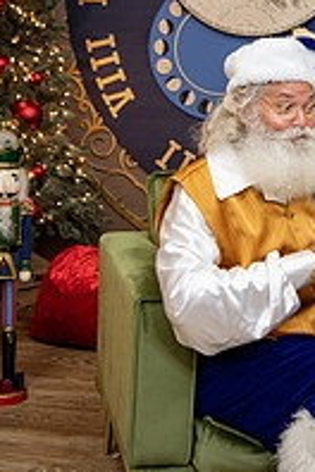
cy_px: 129
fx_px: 1194
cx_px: 313
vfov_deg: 22.2
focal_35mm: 91
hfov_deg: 14.8
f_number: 5
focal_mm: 40
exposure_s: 1/125
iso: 1250
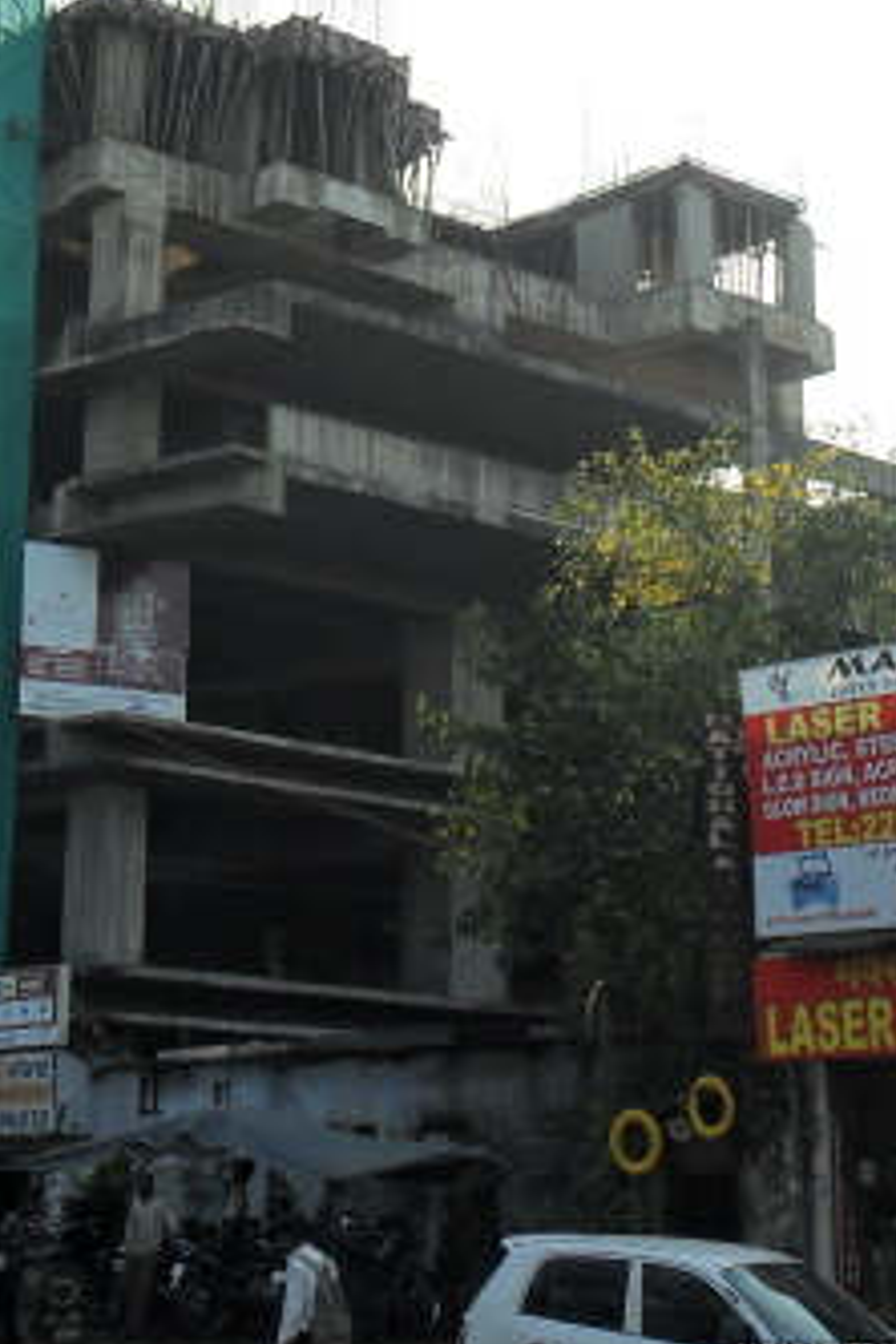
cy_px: 464
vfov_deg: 27.2
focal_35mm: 74
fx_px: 2762
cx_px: 222
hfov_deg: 18.3
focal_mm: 6.6
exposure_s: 1/350
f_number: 4
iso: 100
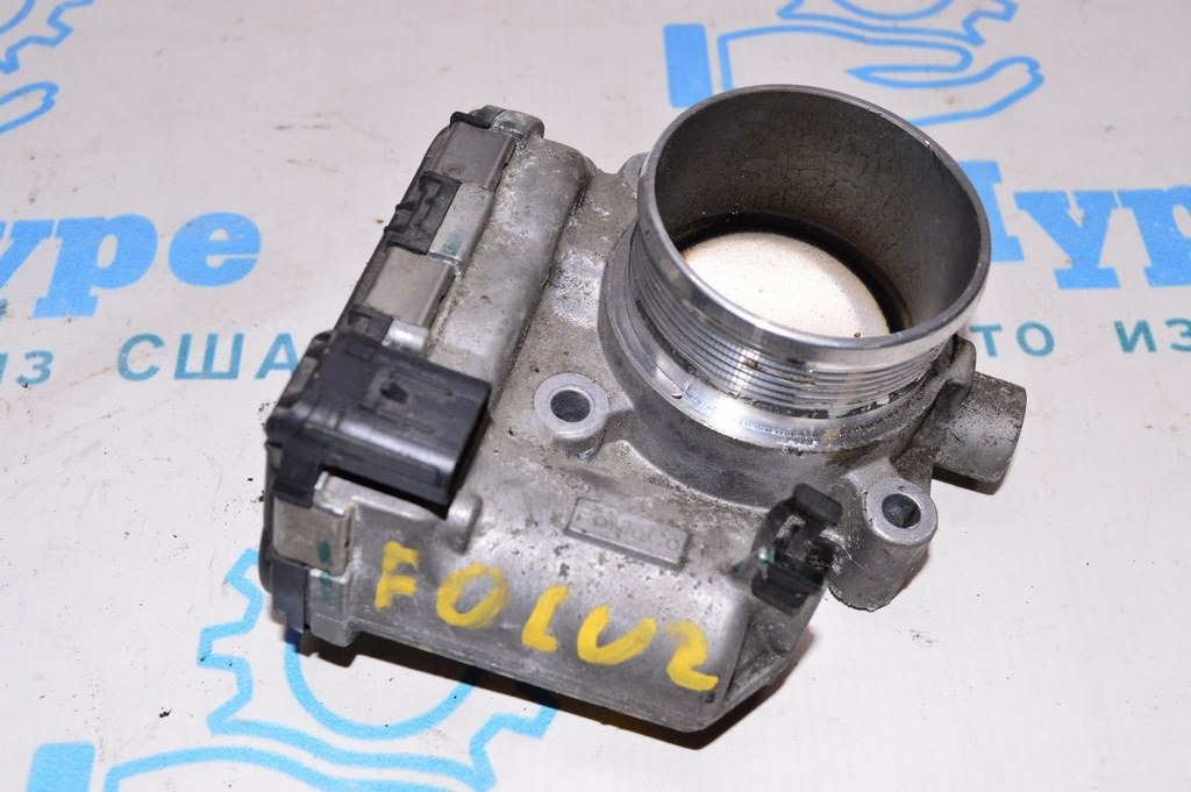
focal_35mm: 44
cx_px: 596
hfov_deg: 45.0
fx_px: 1438
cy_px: 396
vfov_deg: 30.8
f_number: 8
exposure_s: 1/200
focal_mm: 29
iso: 1600
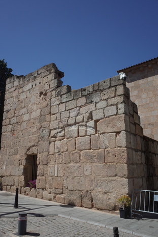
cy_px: 126
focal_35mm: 30
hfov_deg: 43.5
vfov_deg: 61.9
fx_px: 198
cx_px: 76
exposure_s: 1/750
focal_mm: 18.3
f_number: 5.6
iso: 100
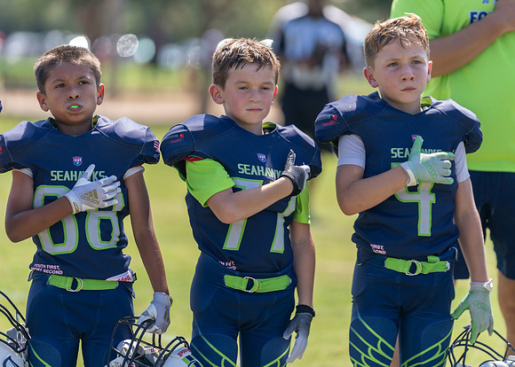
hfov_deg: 7.8
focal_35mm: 258
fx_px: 3767
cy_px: 141
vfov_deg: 5.6
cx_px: 239
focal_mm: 200
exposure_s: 1/800
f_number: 2.8
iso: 100
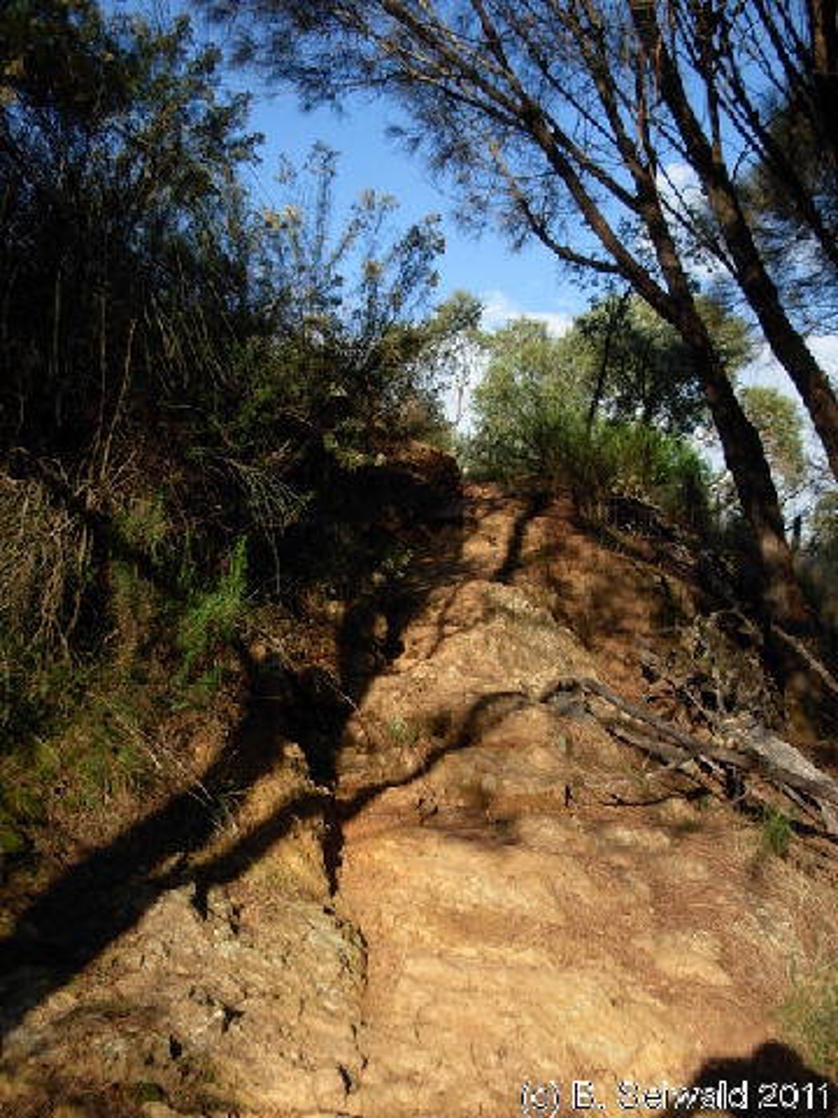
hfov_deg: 37.7
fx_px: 1227
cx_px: 419
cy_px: 559
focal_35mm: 38
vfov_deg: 49.0
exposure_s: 1/703
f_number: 2.9
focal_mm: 6.3
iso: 79
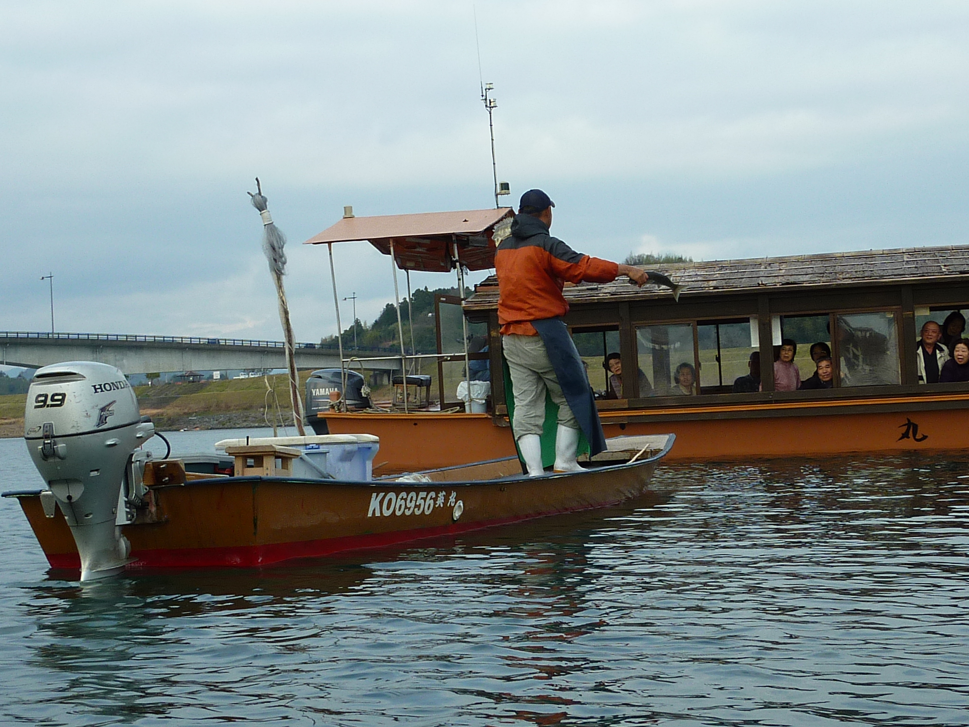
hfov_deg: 29.0
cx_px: 484
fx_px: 1876
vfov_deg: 21.9
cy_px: 364
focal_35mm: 67
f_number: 4
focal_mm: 6.1
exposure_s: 1/320
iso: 80
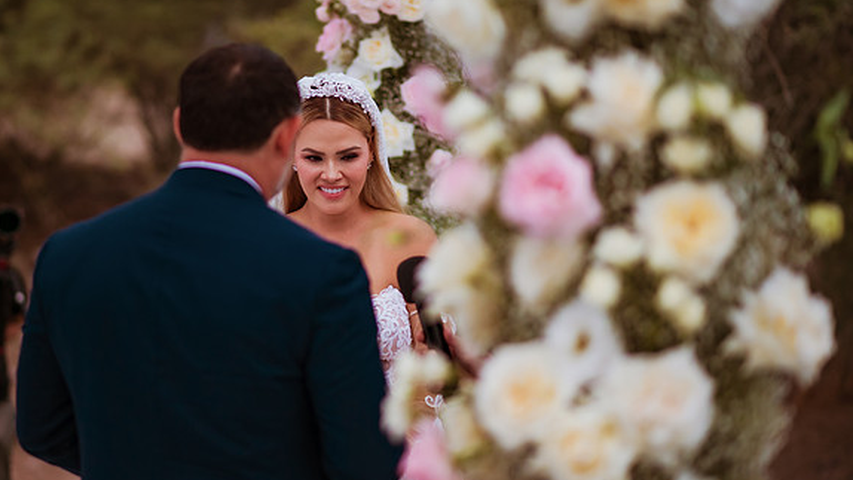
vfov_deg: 11.1
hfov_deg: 19.6
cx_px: 339
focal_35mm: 109
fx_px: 2466
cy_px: 248
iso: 800
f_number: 1.8
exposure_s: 1/1600
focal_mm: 85
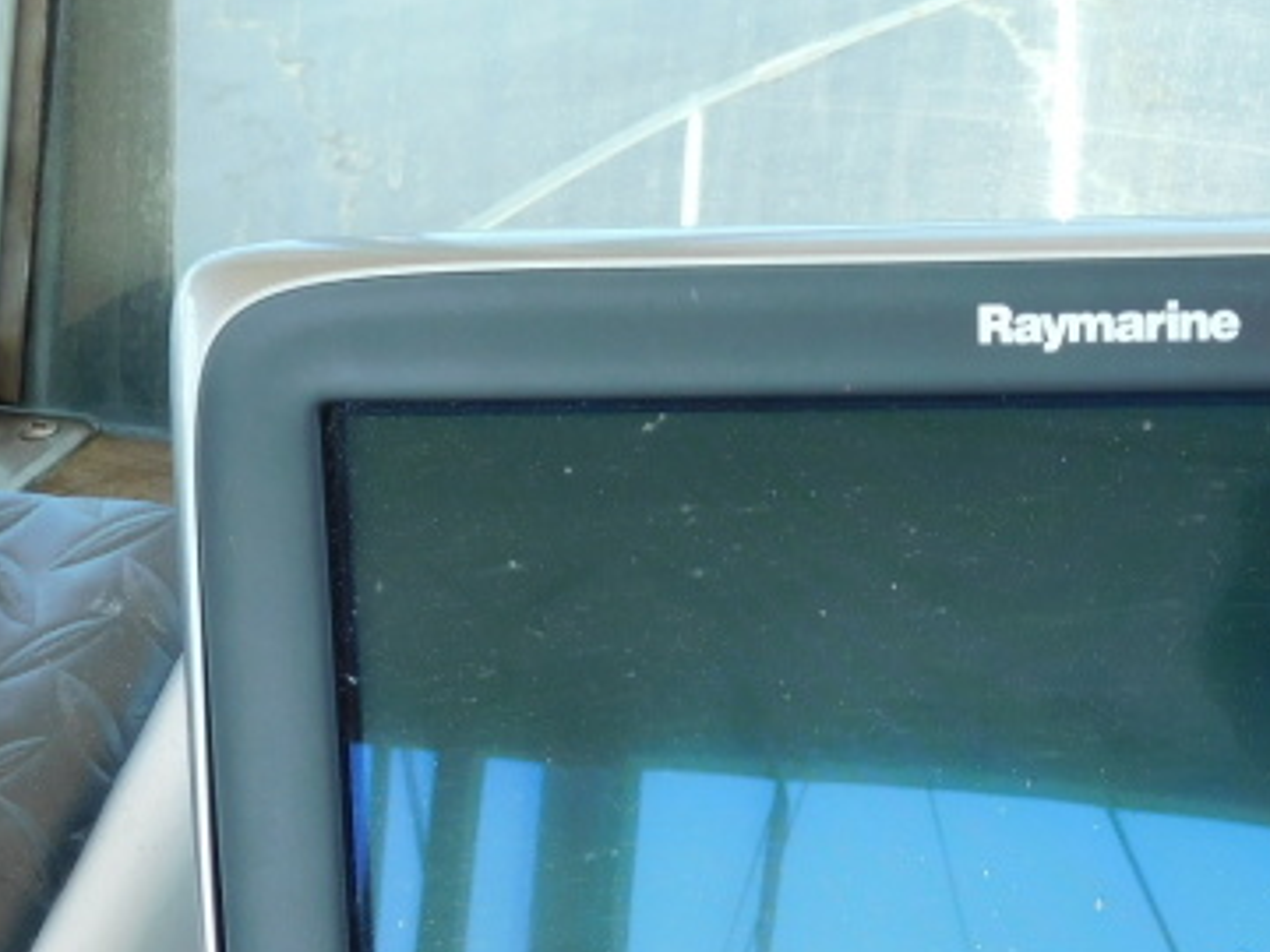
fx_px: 2935
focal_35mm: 80
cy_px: 973
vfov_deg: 17.9
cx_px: 1037
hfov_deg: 24.0
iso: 125
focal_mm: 6.3
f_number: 3.5
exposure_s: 1/80
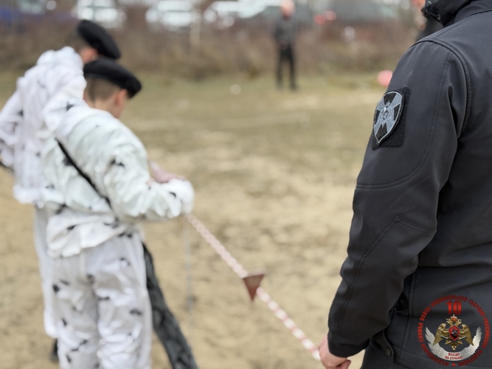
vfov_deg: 30.3
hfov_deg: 39.7
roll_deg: -0.7
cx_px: 246
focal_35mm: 48
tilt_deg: -13.8
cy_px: 184
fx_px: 682
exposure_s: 1/726
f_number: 1.78
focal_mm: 6.76
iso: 80
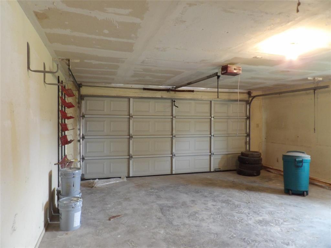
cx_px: 166
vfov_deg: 56.8
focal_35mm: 24
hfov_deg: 71.6
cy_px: 124
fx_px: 229
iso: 442
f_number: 3.2
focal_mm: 4.3
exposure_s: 1/17
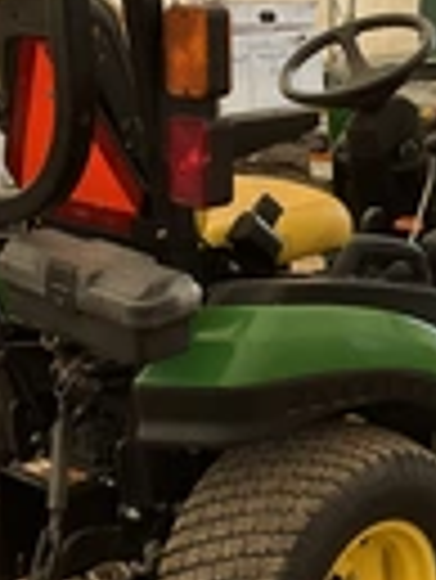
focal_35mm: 90
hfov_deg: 16.4
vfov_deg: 21.7
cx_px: 306
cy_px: 243
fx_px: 1509
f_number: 1.8
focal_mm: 3
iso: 20
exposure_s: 1/243
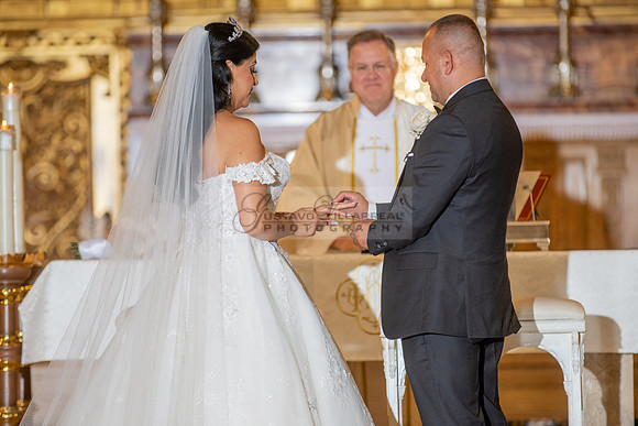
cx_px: 319
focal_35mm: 200
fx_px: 3545
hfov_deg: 10.3
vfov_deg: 6.9
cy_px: 213
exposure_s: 1/200
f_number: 2.8
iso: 1000
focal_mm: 200
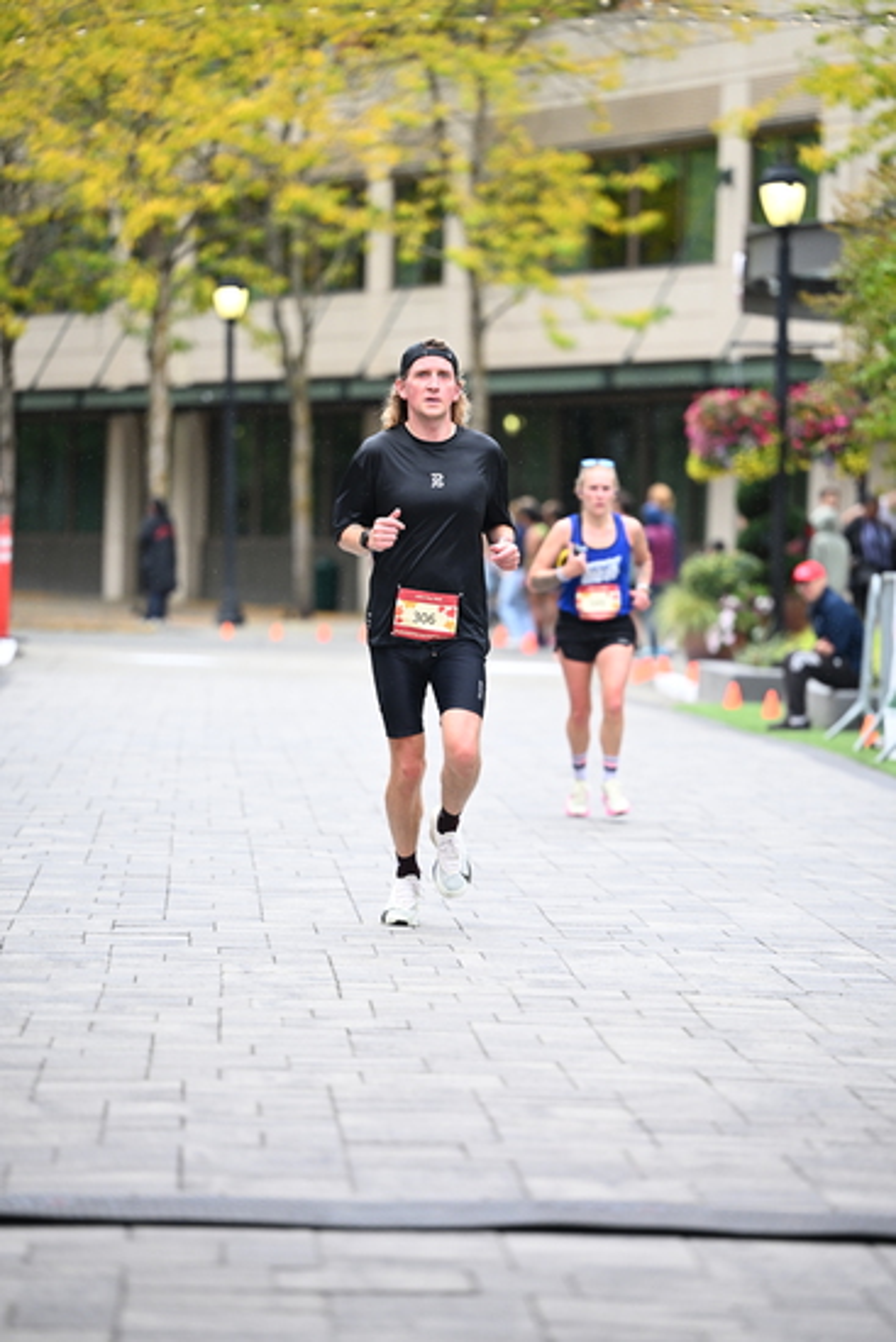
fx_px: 5783
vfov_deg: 13.2
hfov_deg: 8.9
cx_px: 448
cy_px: 671
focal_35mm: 155
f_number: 2.8
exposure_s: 1/1600
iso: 1250
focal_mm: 155
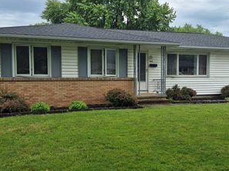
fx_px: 258
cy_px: 91
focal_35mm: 39
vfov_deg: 36.8
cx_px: 130
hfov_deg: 47.7
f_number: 1.8
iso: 25
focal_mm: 5.4
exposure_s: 1/578
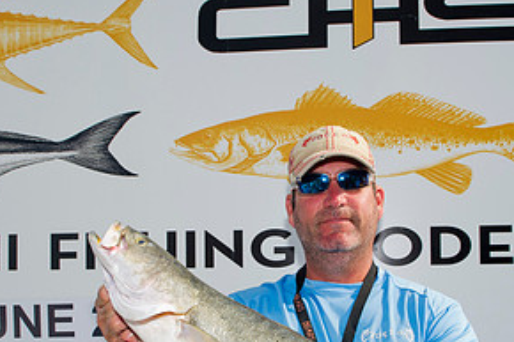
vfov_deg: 27.6
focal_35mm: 48
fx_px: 685
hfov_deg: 41.1
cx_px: 276
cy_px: 262
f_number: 8
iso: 125
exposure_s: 1/250
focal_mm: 24
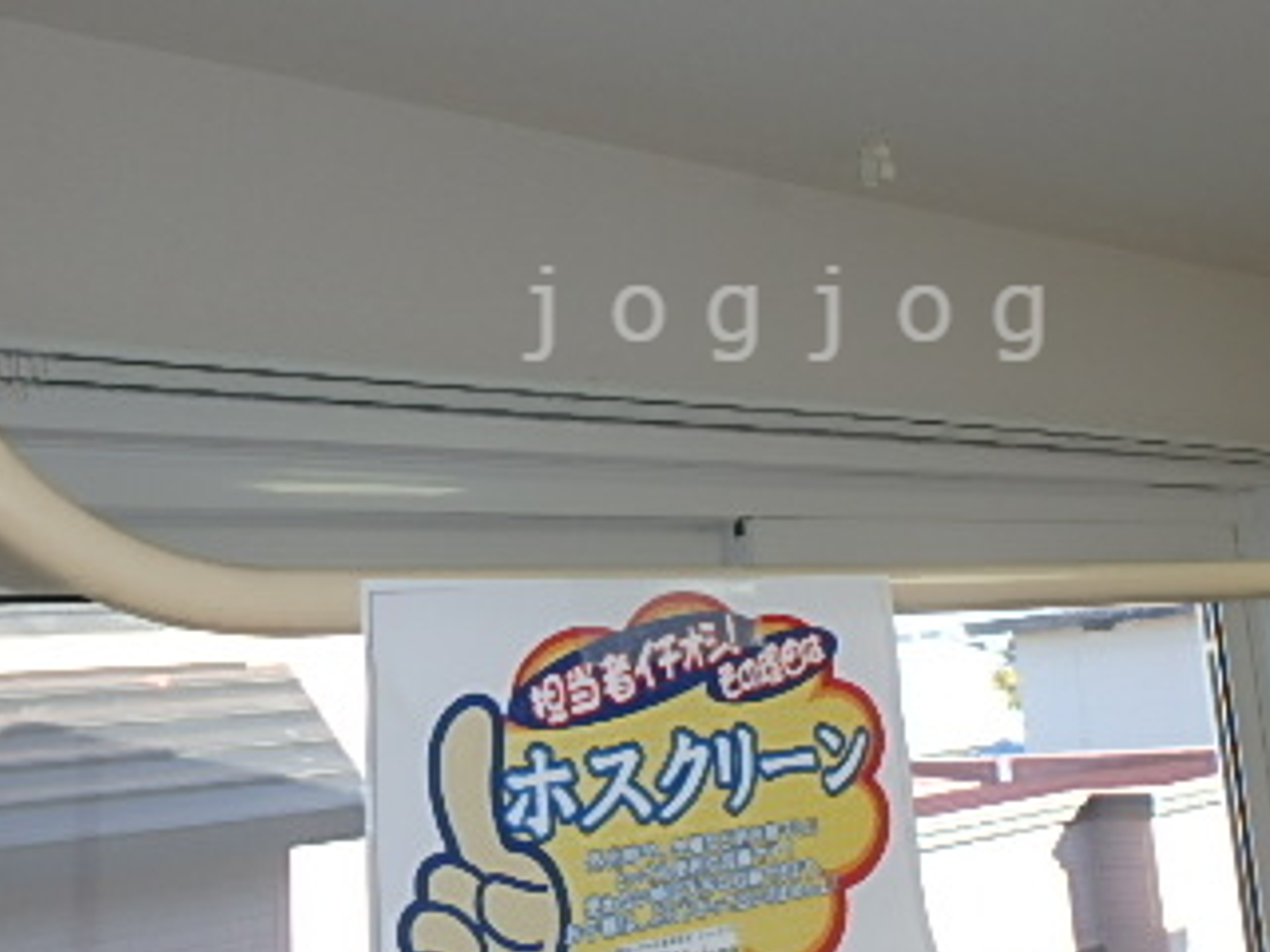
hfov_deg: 44.4
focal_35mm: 42
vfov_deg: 34.0
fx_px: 1541
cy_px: 313
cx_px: 794
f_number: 3.5
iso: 125
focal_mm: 3.7
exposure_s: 1/80
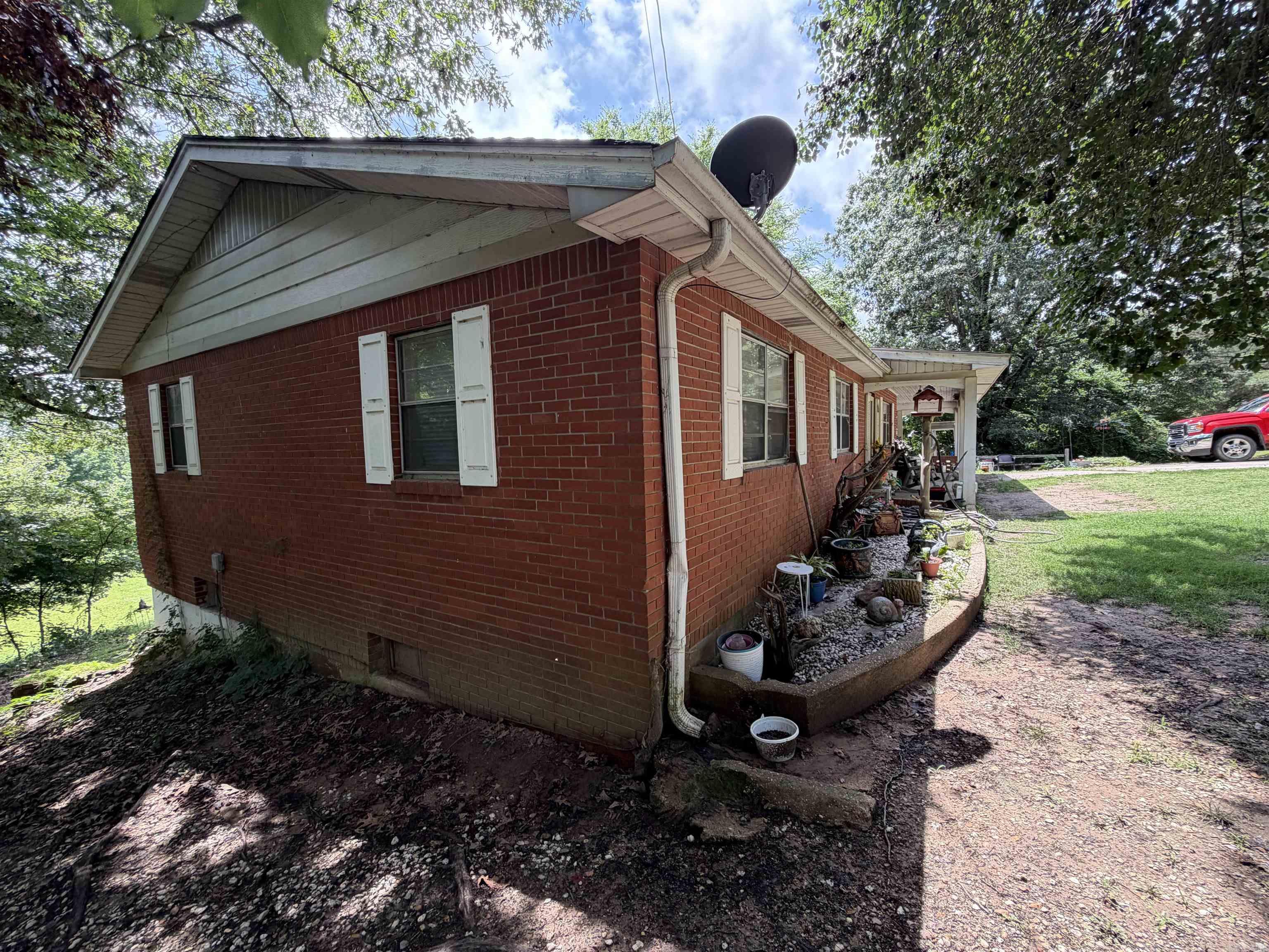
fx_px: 513
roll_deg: +0.7
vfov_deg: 85.7
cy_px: 476
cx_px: 634
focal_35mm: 14
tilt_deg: -2.2
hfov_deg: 102.1
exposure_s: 1/153
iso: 50
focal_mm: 2.22
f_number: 2.2
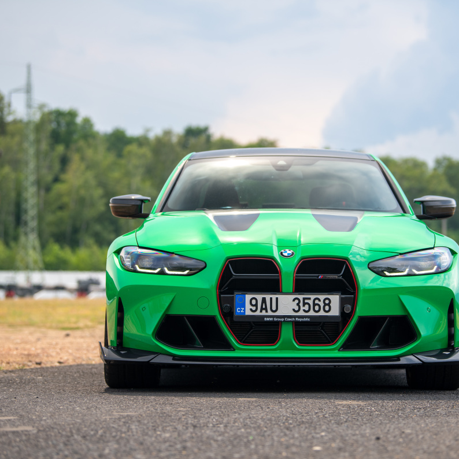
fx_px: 1830
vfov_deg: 14.3
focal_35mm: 122
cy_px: 230
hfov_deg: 14.3
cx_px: 282
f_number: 2.8
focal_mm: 95
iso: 100
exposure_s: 1/250
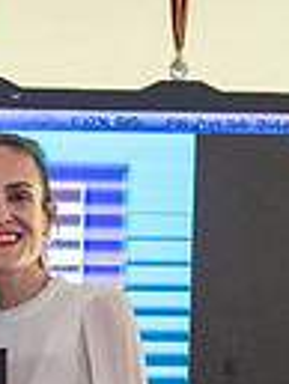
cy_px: 613
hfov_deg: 7.2
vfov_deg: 9.4
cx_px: -107
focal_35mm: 204
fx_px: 2267
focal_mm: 40
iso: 2500
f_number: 4
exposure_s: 1/800
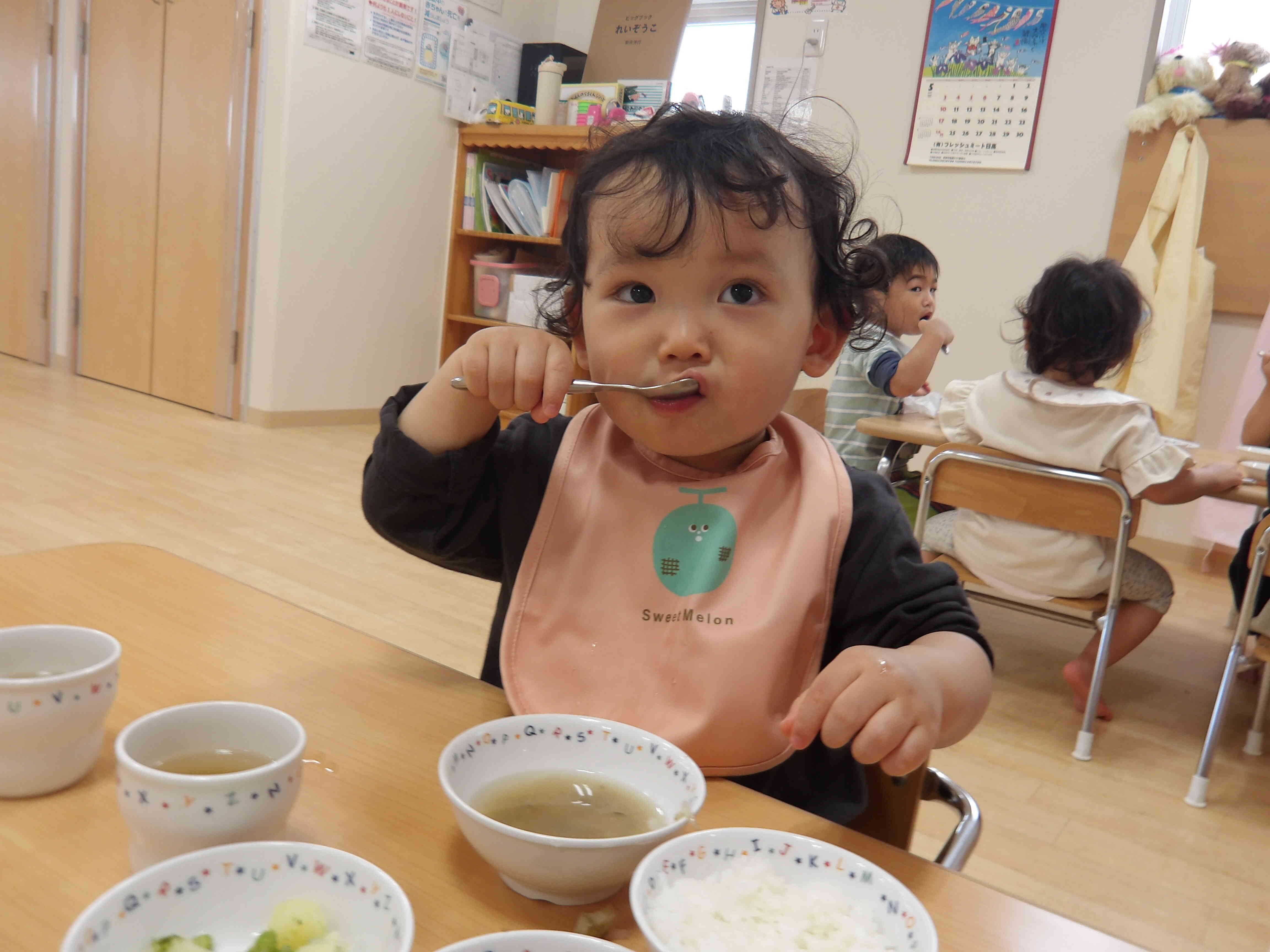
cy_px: 476
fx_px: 991
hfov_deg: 65.3
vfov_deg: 51.4
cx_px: 635
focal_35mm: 27
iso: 100
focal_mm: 4.9
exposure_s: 1/66
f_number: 3
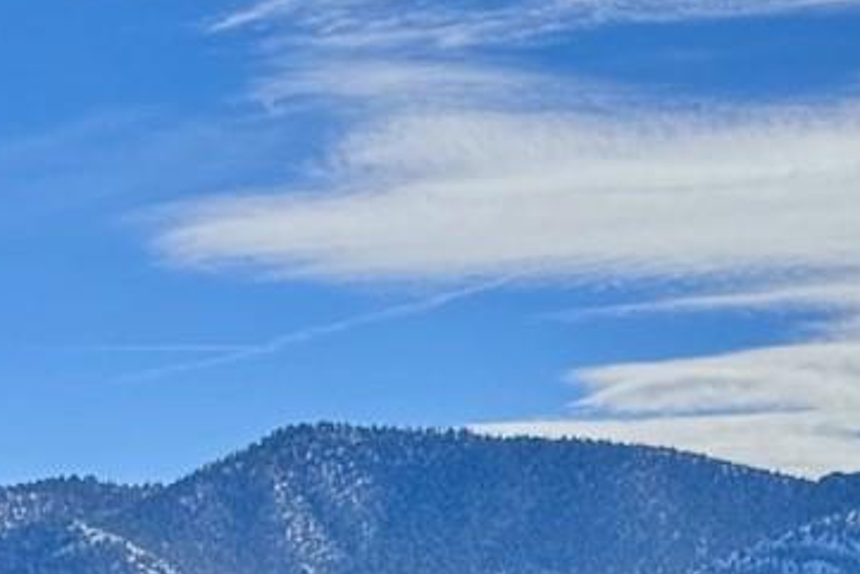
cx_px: 617
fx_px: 5281
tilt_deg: -1.1
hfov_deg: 9.3
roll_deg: +1.2
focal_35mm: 221
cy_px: 1017
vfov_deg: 6.1
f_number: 1.78
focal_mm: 6.76
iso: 64
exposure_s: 1/7092
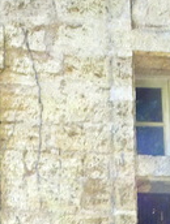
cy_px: 514
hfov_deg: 9.9
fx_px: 938
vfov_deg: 11.6
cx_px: -111
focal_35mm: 144
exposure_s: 1/100
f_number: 4
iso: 80
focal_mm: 5.26
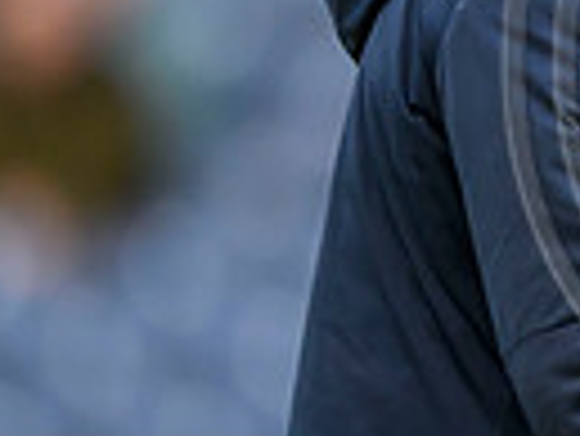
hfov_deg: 0.8
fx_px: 40569
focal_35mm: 2419
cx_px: 967
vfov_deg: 0.6
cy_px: 56
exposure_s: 1/1250
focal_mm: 560
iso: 2500
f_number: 4
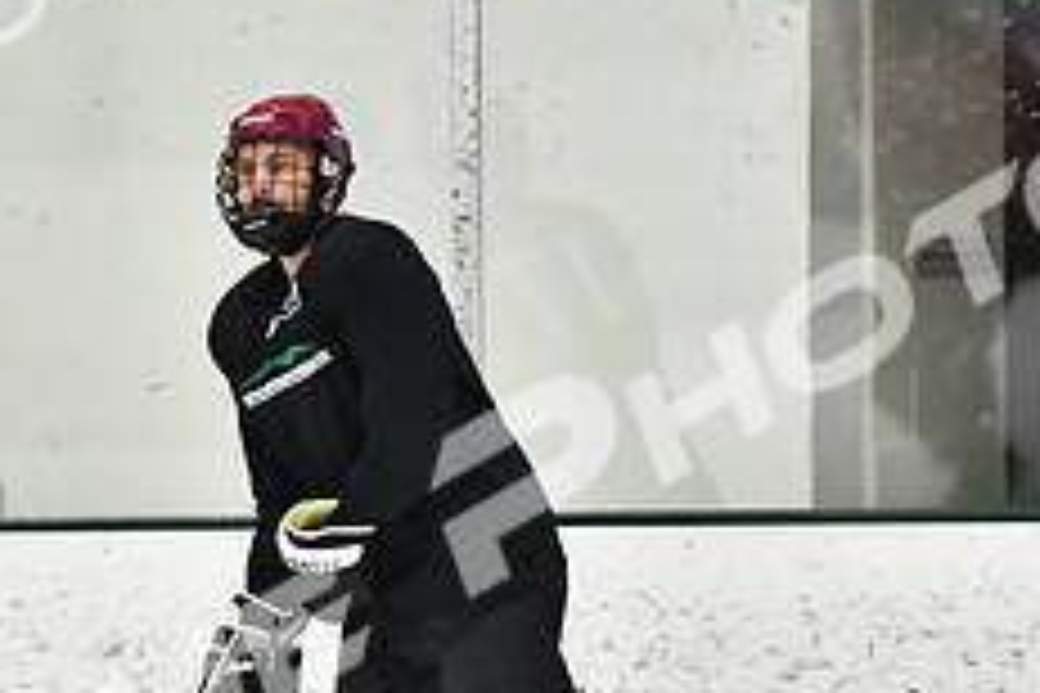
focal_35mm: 754
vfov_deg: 1.8
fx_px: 21781
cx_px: 185
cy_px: 664
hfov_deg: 2.7
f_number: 2.8
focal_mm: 200
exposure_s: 1/1600
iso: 6400
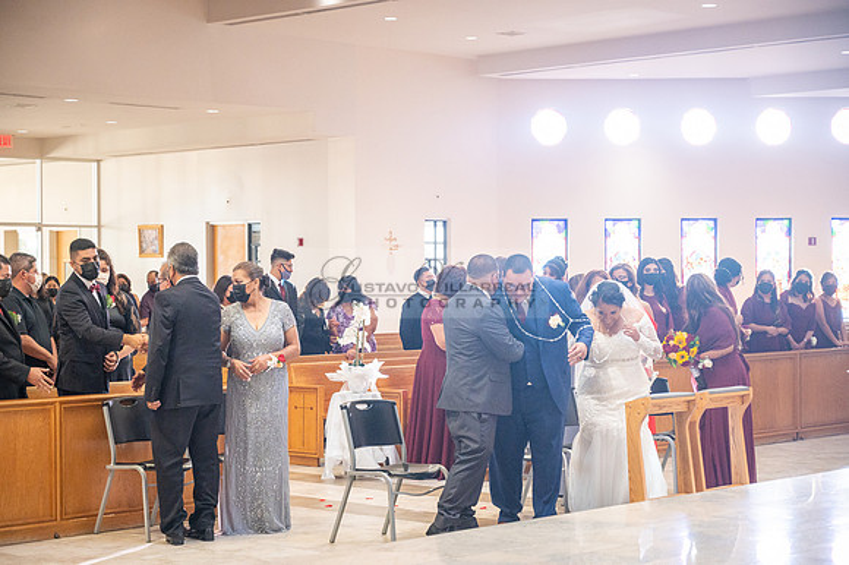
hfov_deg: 28.9
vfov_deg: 19.4
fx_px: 1650
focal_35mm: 70
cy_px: 282
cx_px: 424
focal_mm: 70
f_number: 4
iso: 2500
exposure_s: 1/200
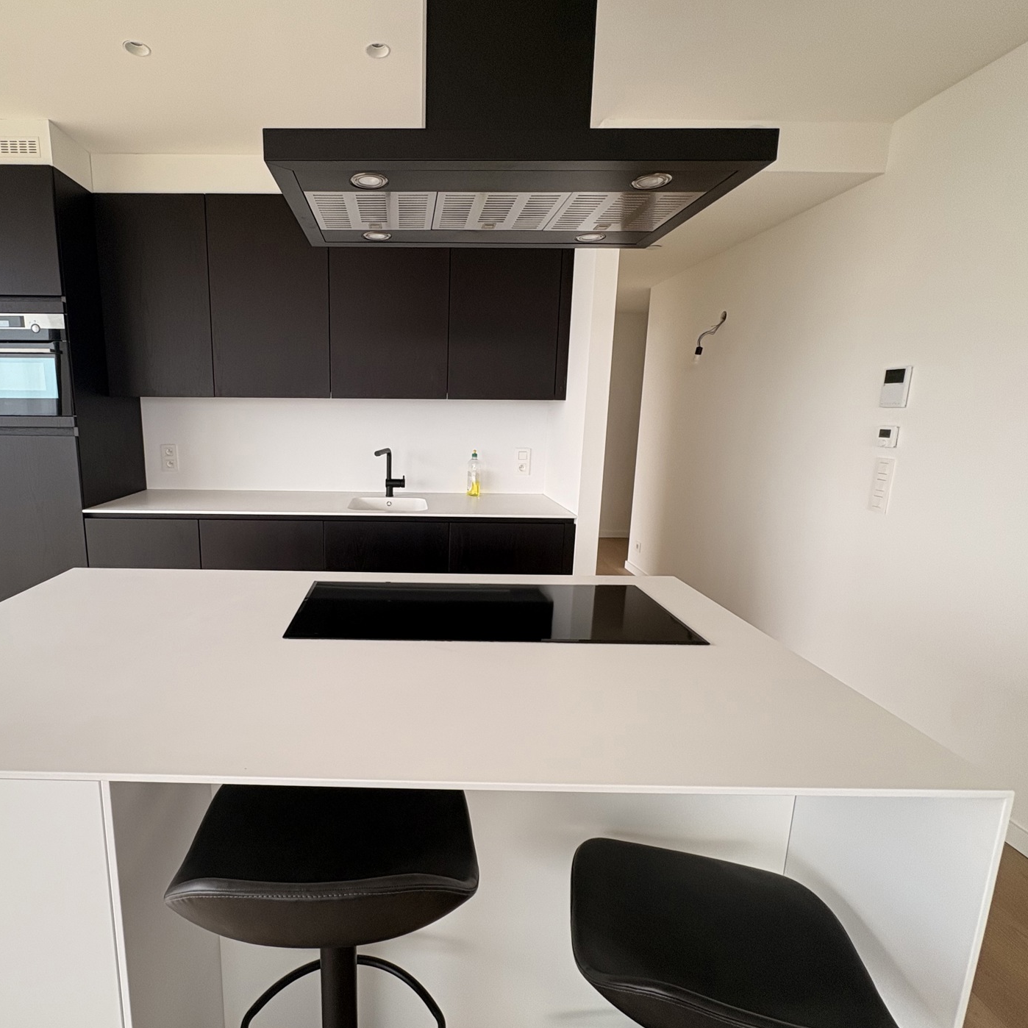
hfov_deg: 82.7
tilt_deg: -9.8
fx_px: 571
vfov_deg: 84.0
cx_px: 401
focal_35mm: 17
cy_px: 514
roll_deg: -0.2
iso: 100
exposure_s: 1/99
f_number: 2.2
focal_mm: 2.22
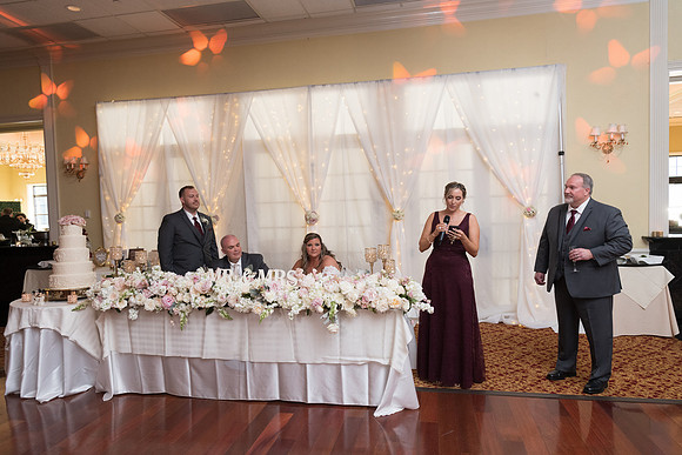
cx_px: 341
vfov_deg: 53.2
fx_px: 455
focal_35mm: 24
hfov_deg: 73.7
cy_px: 228
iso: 1100
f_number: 5
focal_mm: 24
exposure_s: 1/125
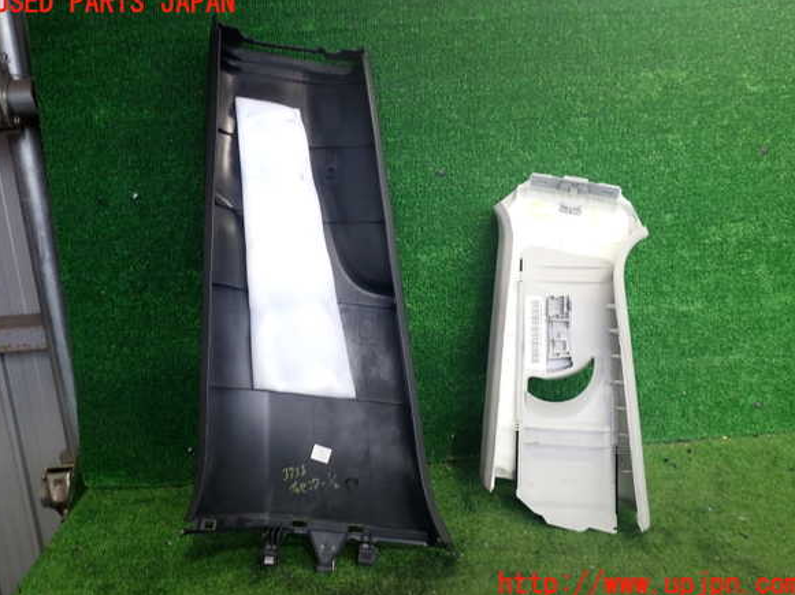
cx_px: 397
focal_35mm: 31
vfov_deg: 45.4
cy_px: 294
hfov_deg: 58.4
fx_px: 712
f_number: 2.3
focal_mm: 5.4
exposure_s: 1/40
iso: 200
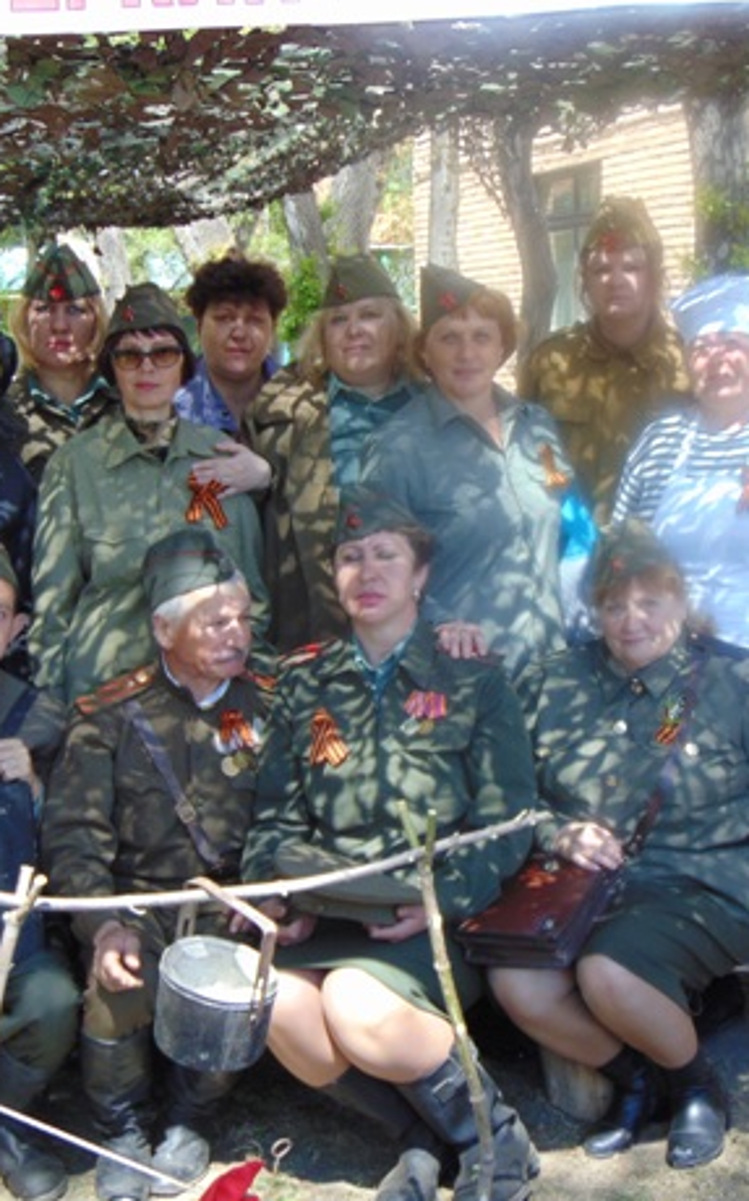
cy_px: 619
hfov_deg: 20.9
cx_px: 363
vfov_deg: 33.0
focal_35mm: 62
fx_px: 2027
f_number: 3.3
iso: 80
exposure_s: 1/160
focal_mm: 7.6
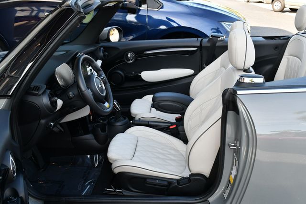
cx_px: 153
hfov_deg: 53.1
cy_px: 102
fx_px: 306
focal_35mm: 36
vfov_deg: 36.9
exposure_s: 1/250
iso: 360
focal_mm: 18
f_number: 5.6
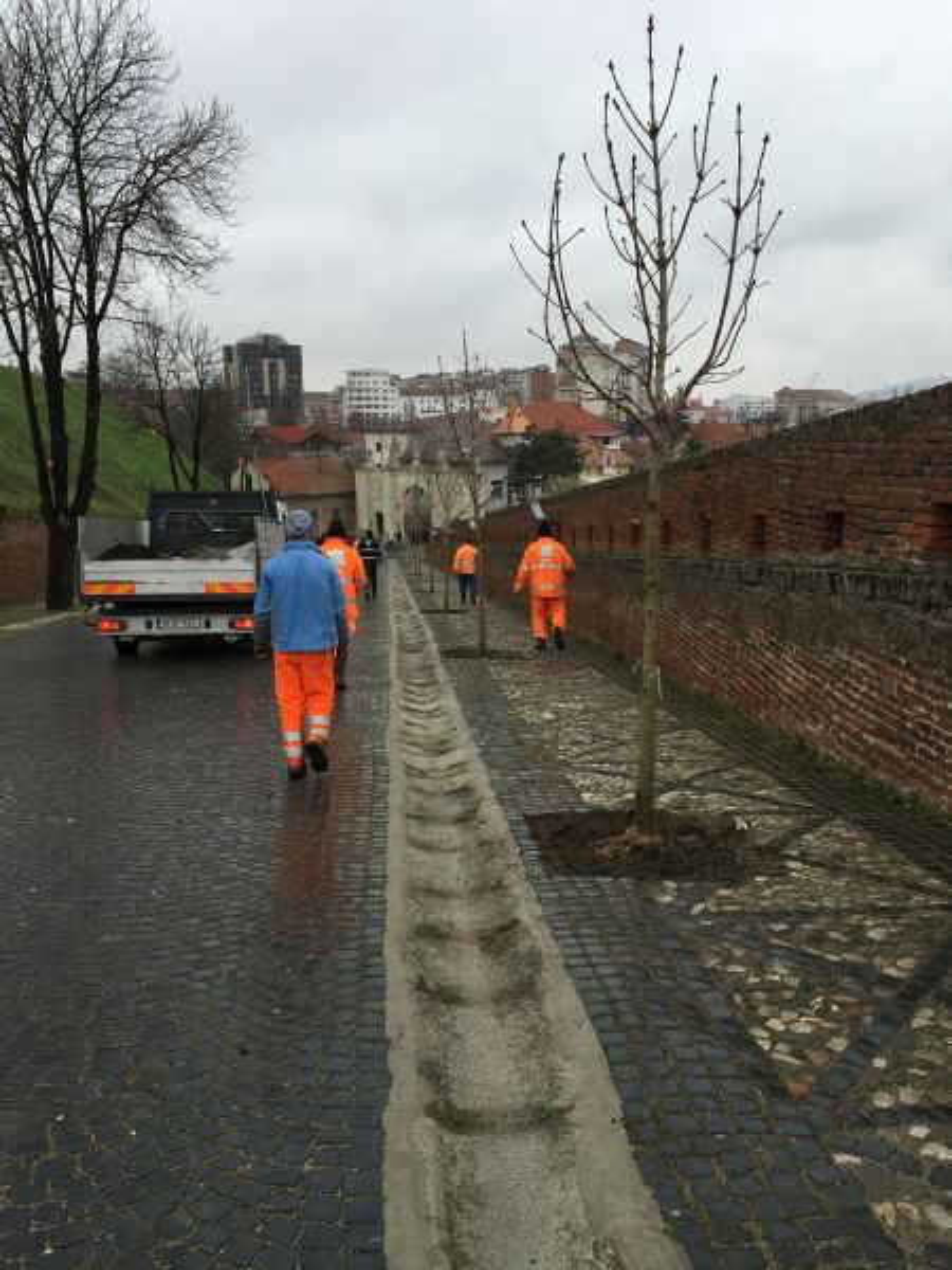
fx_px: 1063
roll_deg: +0.6
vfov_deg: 61.7
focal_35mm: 29
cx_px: 476
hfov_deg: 48.2
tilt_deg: -10.9
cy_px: 635
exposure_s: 1/463
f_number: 2.2
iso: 25
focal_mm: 4.15
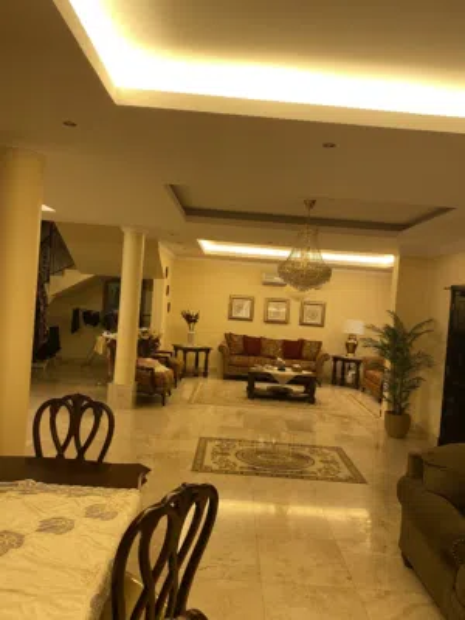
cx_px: 232
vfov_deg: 67.3
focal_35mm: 26
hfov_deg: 53.1
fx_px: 466
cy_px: 310
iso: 125
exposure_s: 1/50
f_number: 1.8
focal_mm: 4.25
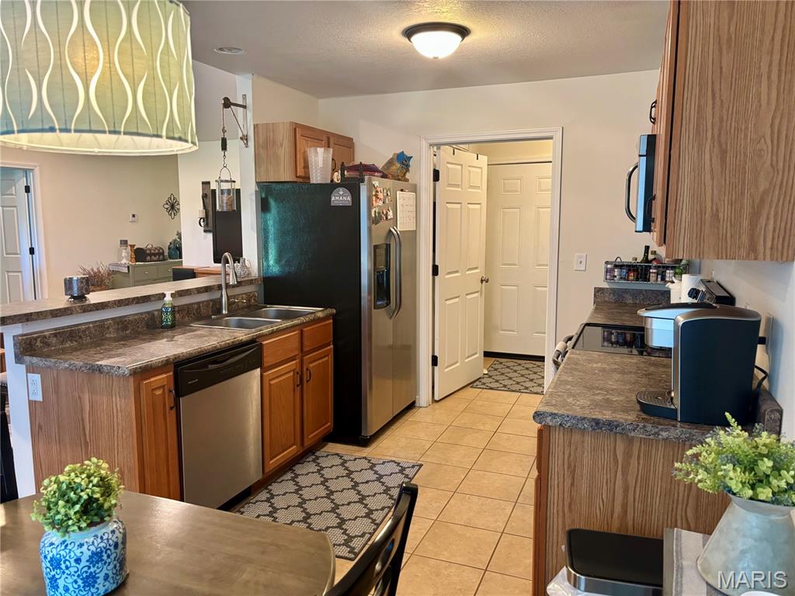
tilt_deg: -6.9
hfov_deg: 67.3
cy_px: 298
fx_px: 597
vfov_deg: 53.1
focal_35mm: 26
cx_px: 398
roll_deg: -0.1
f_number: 1.6
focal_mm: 5.96
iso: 320
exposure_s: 1/60
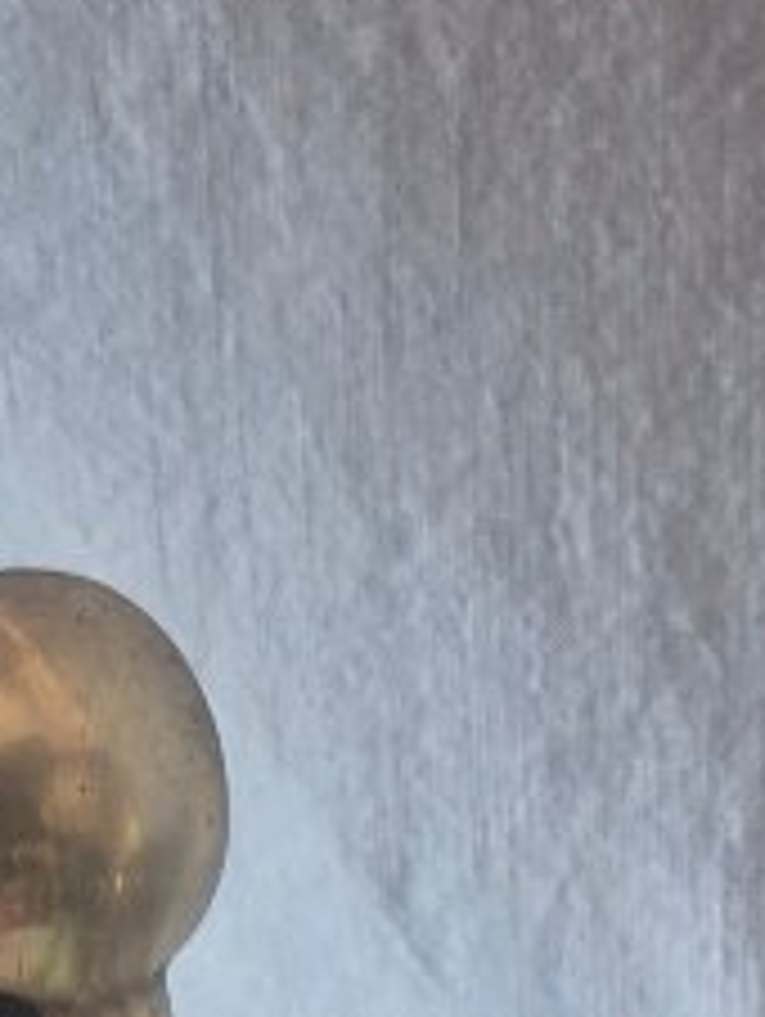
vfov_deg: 13.1
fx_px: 3588
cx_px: 986
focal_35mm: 122
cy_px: 2272
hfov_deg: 11.8
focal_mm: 5.4
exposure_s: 1/100
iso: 640
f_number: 1.8
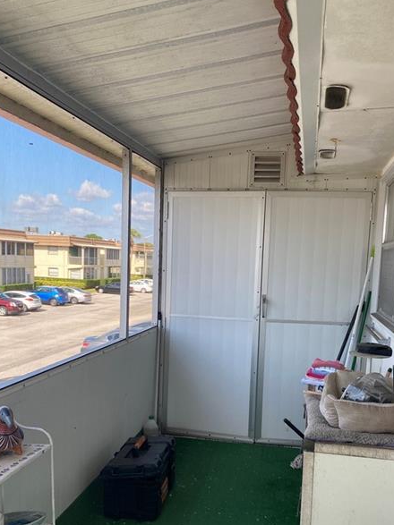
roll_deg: -2.3
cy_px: 315
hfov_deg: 41.7
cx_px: 219
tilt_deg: -5.1
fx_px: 516
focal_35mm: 34
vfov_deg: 53.6
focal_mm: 4.25
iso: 32
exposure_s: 1/463
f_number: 1.8
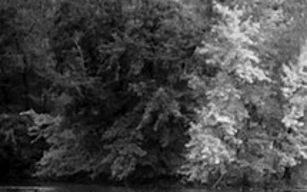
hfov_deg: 9.4
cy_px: 249
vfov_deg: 5.9
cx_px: 386
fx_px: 1839
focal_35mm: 220
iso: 800
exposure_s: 1/640
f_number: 13
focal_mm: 80
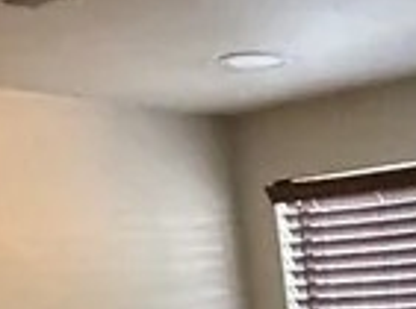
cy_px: 630
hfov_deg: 17.5
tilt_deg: -14.4
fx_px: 1223
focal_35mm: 102
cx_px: 614
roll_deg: +3.4
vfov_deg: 12.6
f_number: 2.2
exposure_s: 1/44
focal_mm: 2.22
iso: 1250
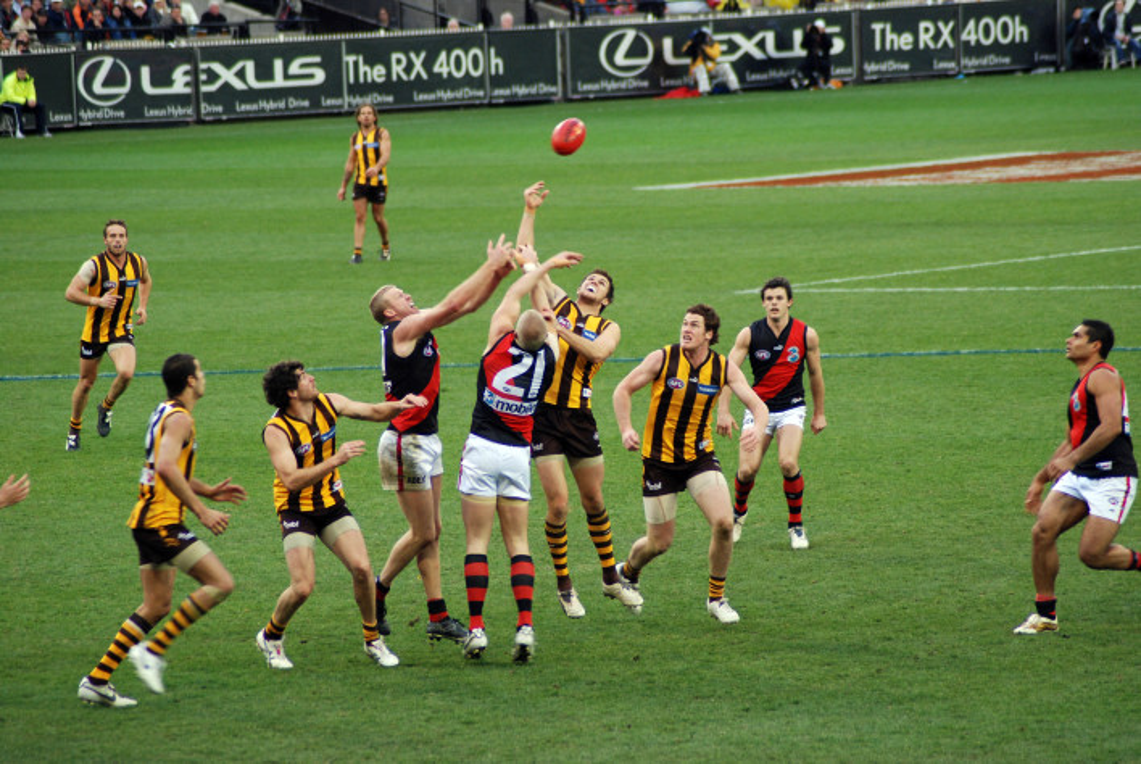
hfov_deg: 7.2
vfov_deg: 4.8
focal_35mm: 285
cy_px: 382
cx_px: 570
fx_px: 9044
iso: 400
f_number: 4.8
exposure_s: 1/250
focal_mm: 190
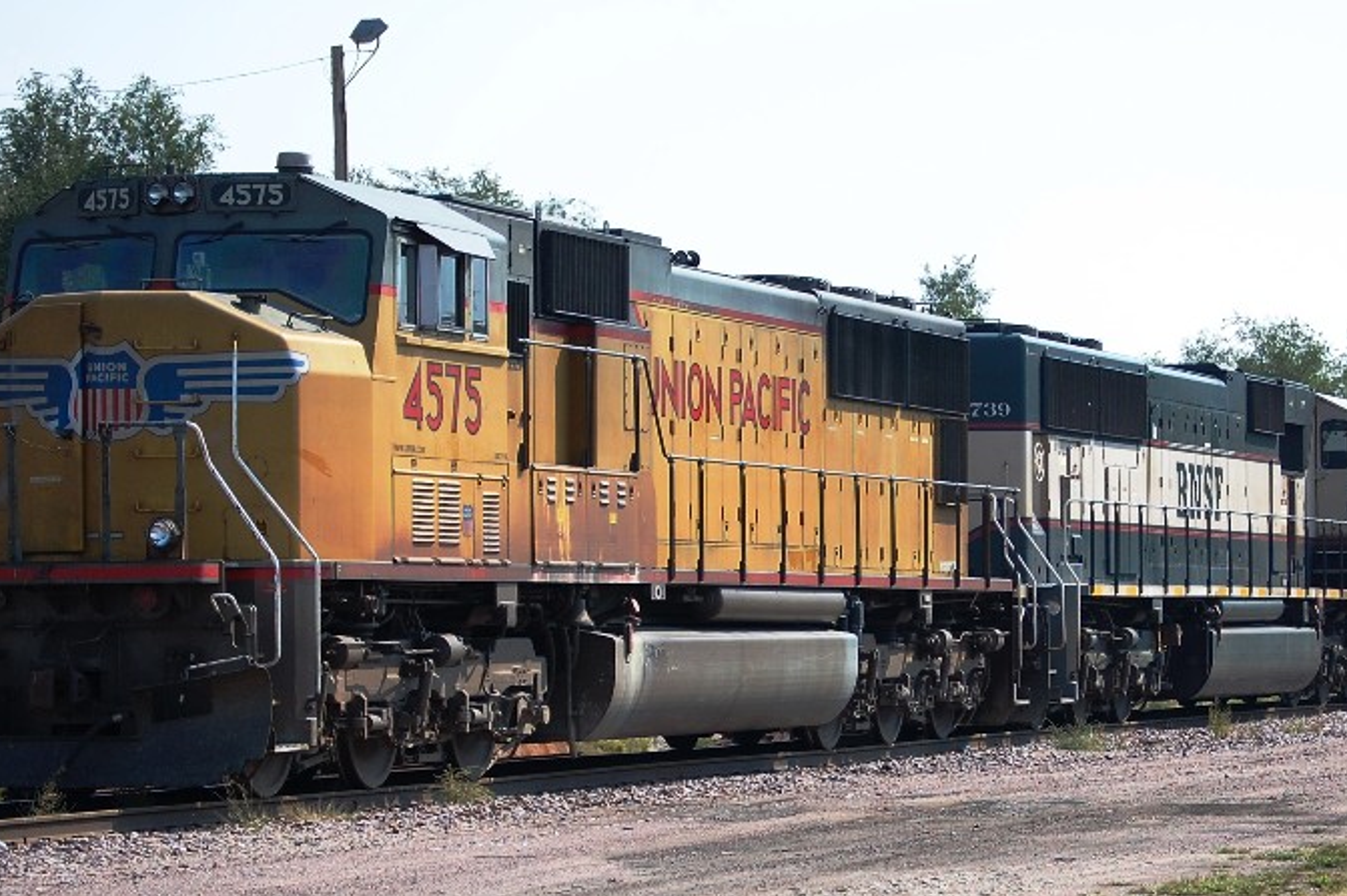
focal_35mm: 126
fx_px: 4702
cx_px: 848
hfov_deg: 16.3
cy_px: 662
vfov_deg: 10.9
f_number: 4.5
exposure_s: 1/1000
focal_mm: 55
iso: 200
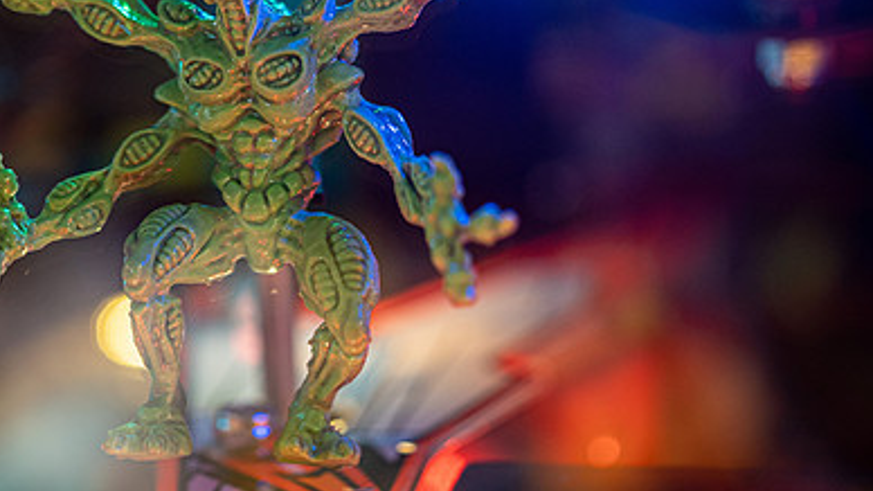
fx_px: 3263
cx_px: 238
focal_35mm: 141
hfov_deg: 15.2
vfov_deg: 8.6
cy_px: 98
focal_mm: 90
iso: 1000
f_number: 2.8
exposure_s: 1/80
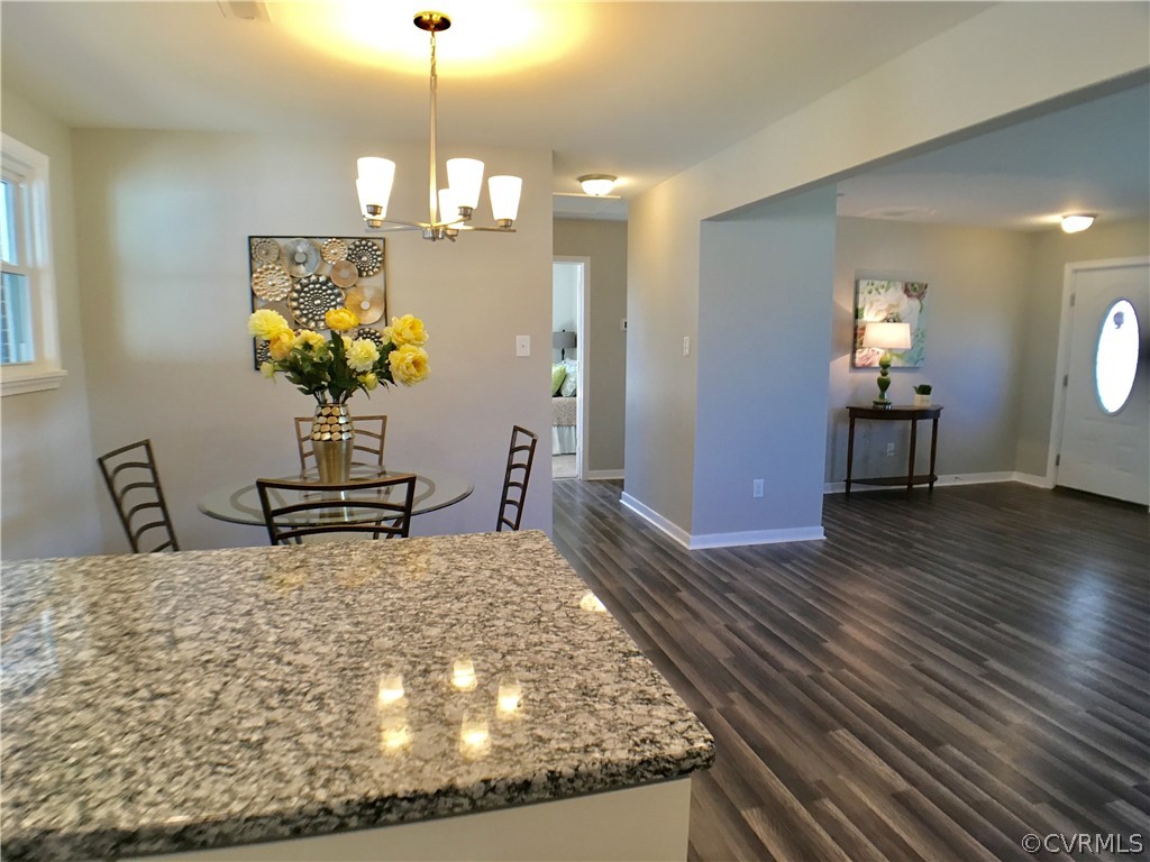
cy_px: 431
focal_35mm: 29
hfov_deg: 61.7
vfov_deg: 48.2
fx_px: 963
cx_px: 575
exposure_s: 1/30
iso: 40
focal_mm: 4.15
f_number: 2.2
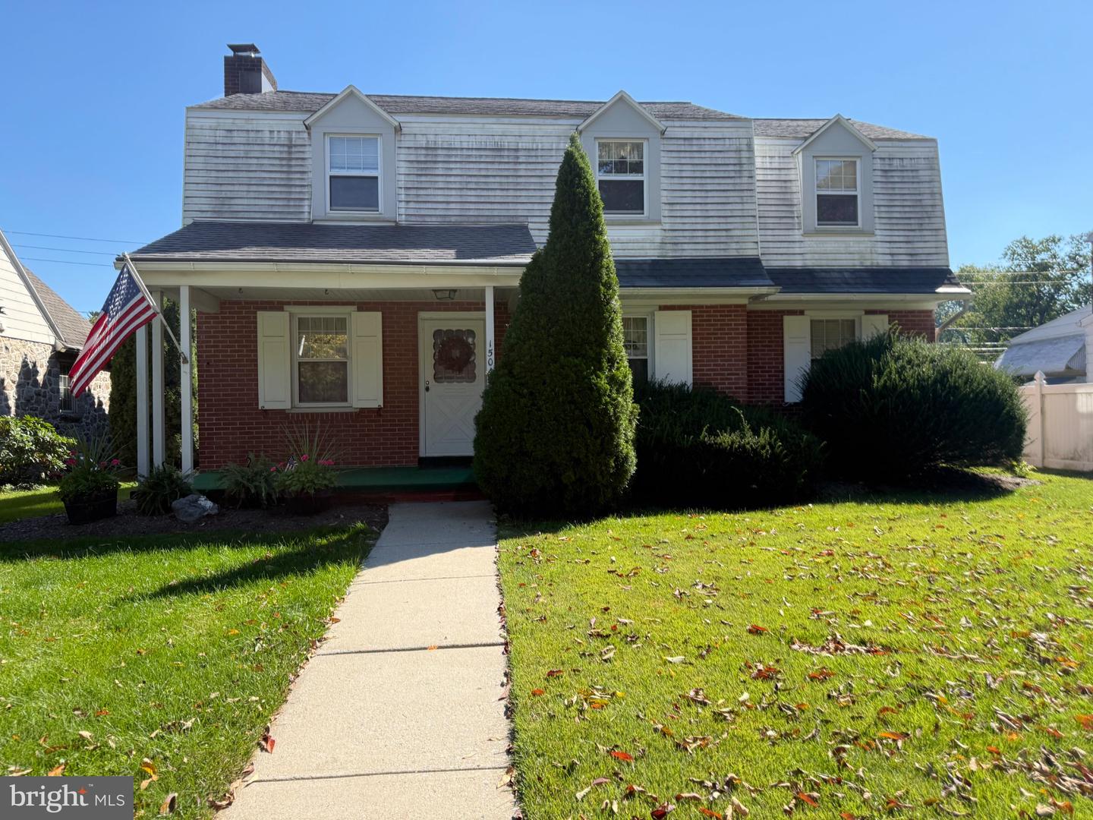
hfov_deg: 71.6
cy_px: 410
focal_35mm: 24
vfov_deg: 56.8
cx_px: 546
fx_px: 758
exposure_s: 1/2801
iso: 100
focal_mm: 6.76
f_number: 1.78
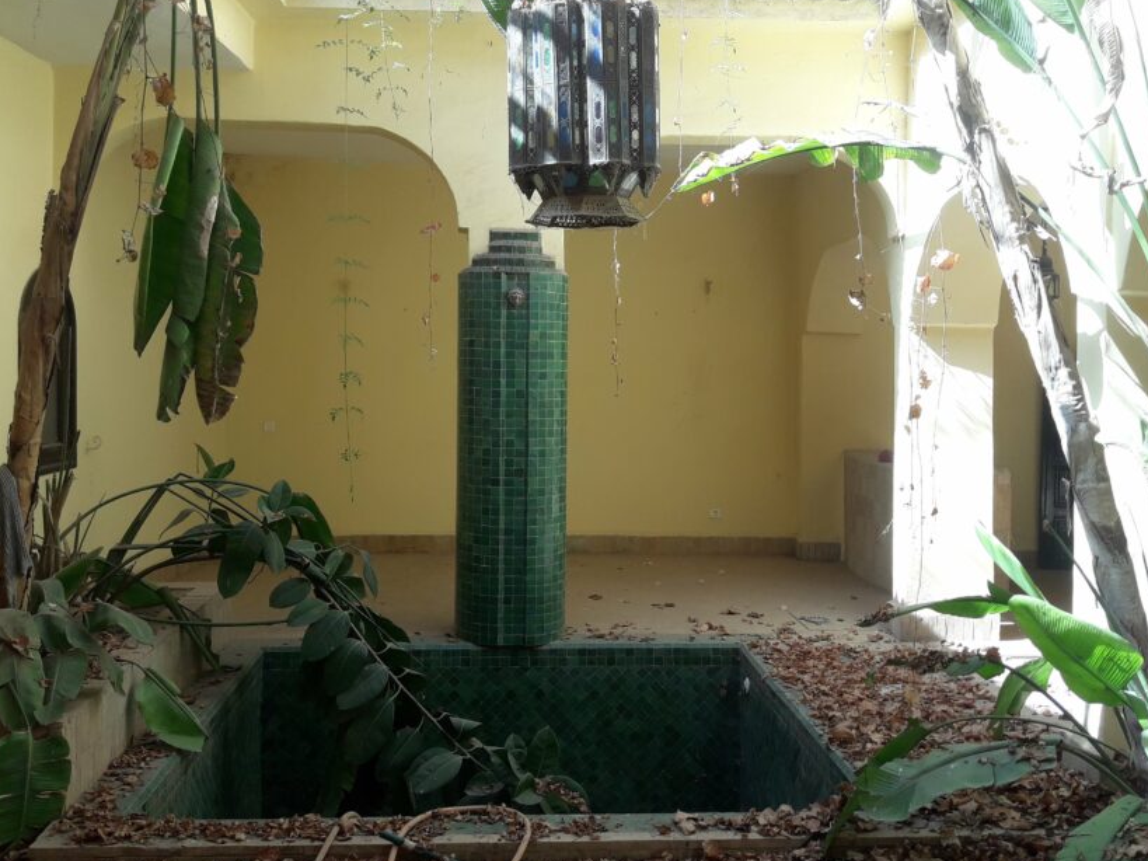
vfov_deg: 40.6
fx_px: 1161
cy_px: 387
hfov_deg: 52.6
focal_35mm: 35
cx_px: 572
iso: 40
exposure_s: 1/215
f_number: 1.9
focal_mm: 3.7
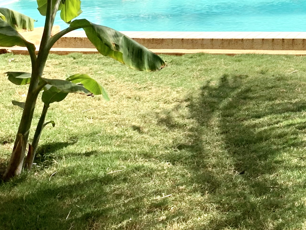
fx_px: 716
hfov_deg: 21.8
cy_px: -90
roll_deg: +0.9
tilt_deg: -0.2
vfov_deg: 16.9
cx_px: 396
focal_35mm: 81
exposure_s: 1/1350
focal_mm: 4.25
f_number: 1.8
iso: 25
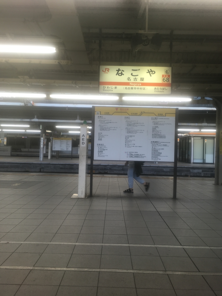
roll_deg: -1.3
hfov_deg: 48.2
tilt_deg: -0.1
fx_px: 248
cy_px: 148
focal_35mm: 29
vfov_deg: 61.7
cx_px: 111
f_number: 2.2
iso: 25
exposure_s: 1/60
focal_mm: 4.15
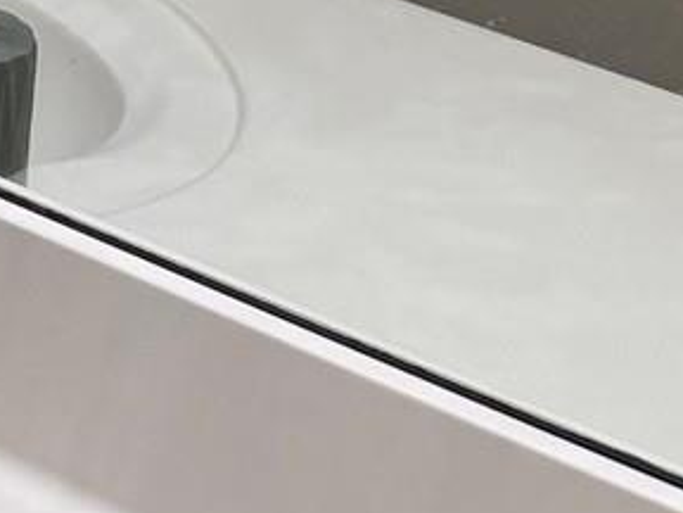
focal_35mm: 185
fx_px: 3650
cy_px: -1161
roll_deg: -0.3
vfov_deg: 7.0
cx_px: -1134
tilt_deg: -4.1
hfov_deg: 9.2
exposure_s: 1/223
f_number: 1.6
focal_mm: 5.96
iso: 125
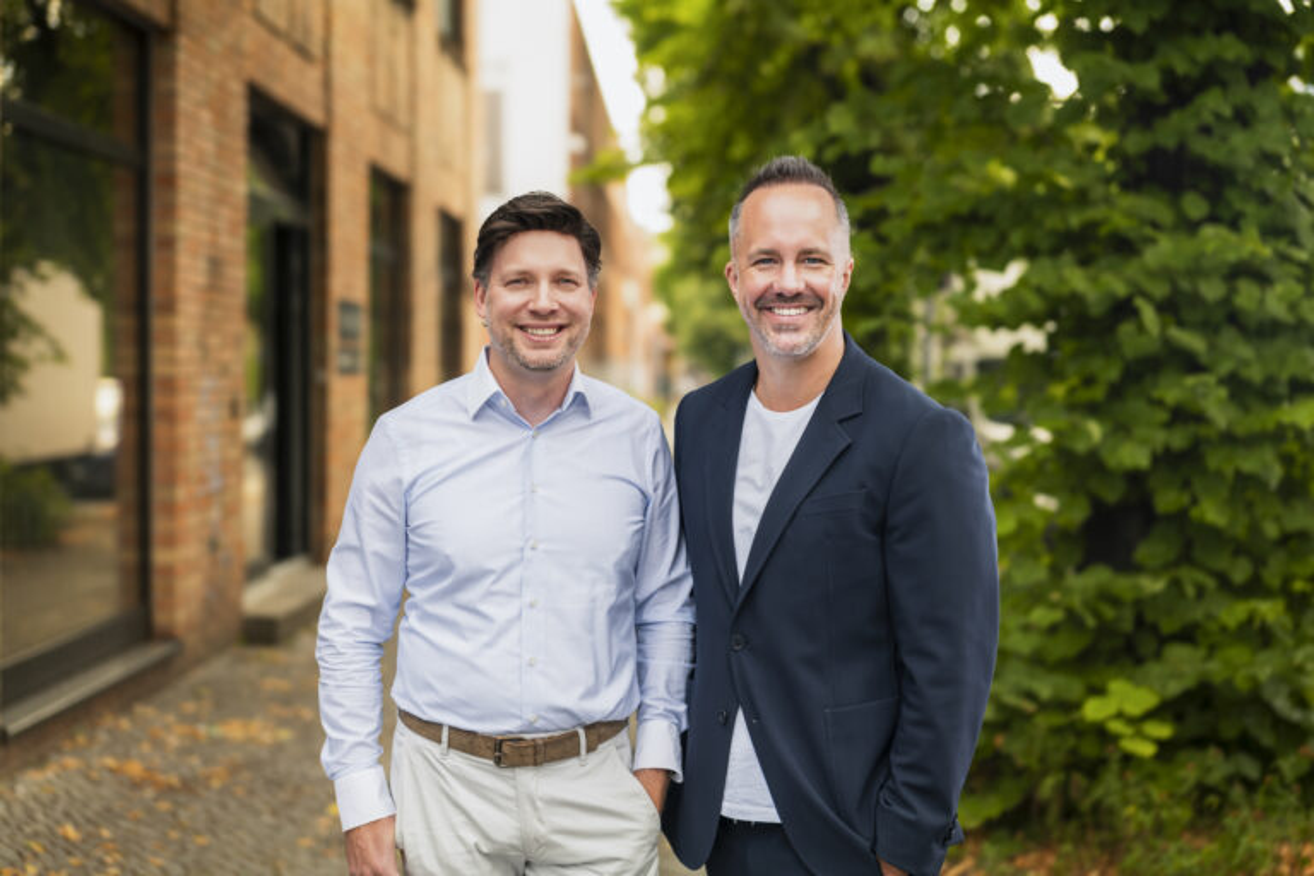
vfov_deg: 27.0
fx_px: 1825
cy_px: 438
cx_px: 657
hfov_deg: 39.6
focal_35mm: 50
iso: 100
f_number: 2
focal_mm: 50
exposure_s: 1/200
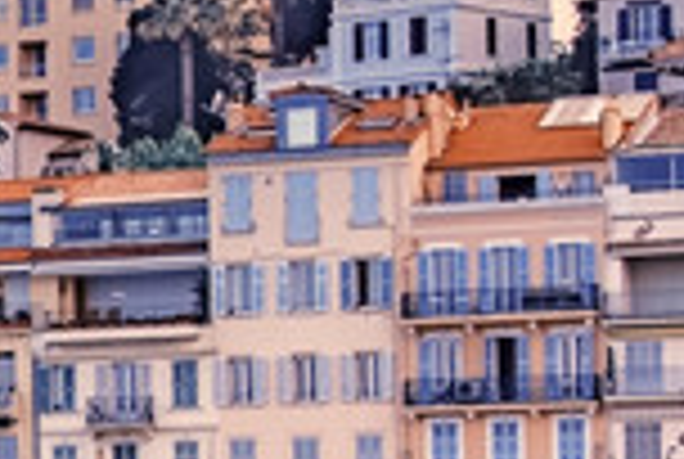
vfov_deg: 5.1
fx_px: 5159
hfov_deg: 7.1
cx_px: -994
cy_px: 574
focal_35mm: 271
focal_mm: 55
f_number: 7.1
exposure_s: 1/200
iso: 64
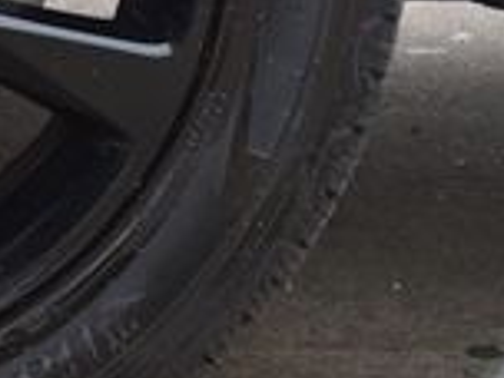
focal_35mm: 334
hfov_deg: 5.9
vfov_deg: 4.4
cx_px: -279
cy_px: -53
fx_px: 4863
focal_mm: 55
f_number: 9
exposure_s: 1/160
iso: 400
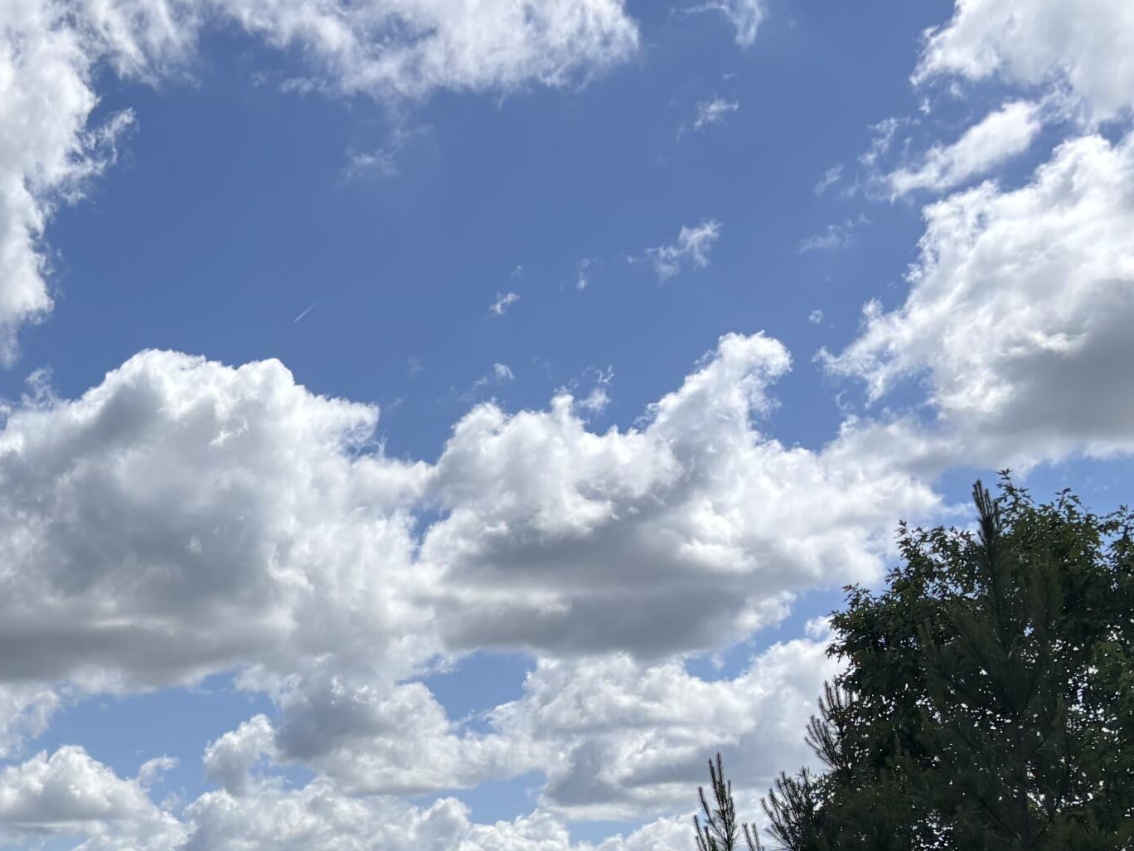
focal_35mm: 57
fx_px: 1867
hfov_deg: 32.0
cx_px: 97
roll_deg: +0.3
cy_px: 839
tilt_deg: +4.5
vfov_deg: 24.5
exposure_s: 1/6329
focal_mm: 5.96
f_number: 1.6
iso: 50
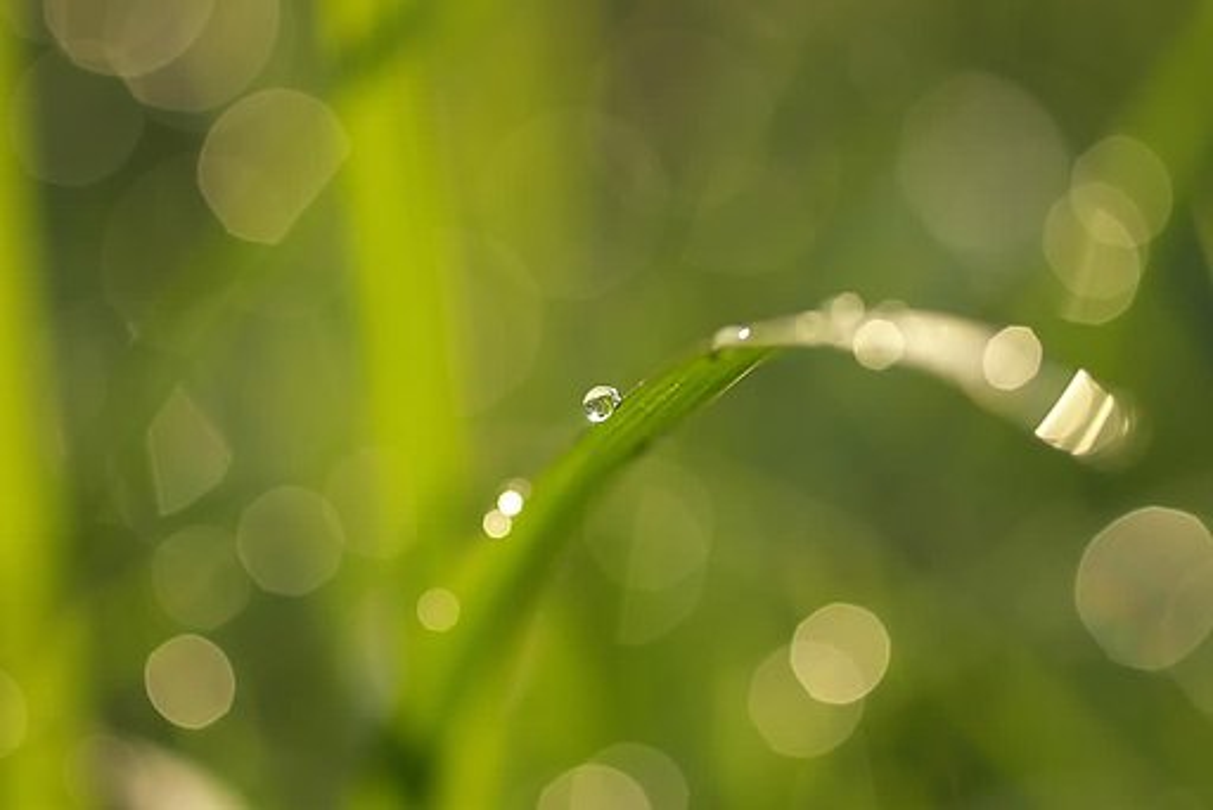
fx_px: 2528
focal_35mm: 75
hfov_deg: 27.0
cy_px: 405
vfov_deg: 18.2
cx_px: 606
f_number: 3.2
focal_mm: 50
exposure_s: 1/1000
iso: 200
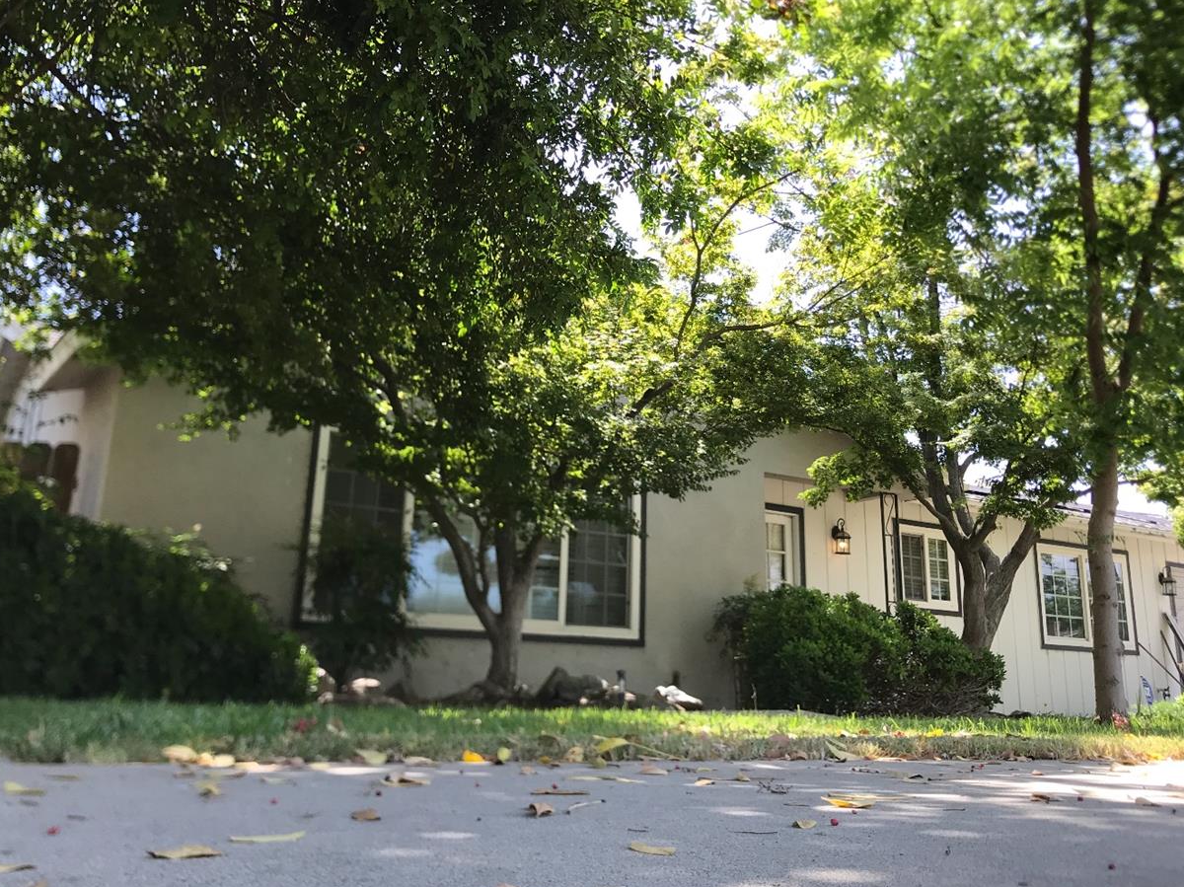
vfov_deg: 40.5
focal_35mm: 35
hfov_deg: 52.6
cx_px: 645
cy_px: 347
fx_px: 1197
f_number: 1.8
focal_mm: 3.99
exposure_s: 1/496
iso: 20
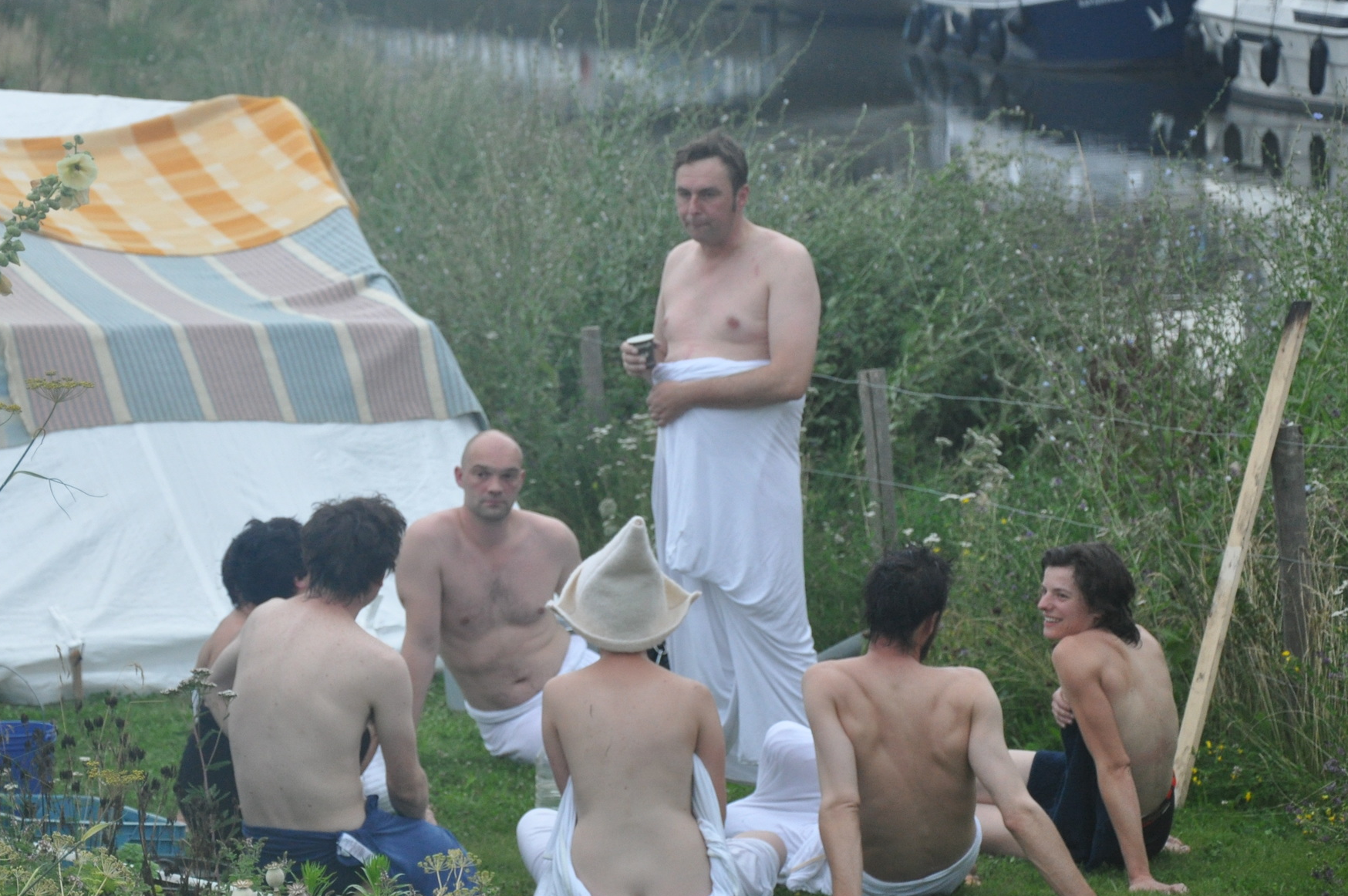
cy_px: 453
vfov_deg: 10.3
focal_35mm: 133
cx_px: 459
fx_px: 4974
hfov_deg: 15.4
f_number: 5.3
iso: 800
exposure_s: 1/60
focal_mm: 62
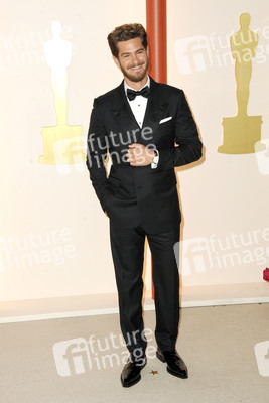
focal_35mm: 56
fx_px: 627
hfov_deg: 24.2
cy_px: 202
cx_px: 134
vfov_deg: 35.6
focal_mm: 56
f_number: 7.1
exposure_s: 1/200
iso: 1600
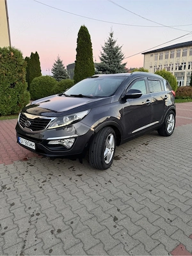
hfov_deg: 56.8
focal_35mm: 24
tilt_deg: -14.0
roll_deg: +0.5
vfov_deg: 71.6
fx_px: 177
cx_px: 96
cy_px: 128
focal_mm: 6.76
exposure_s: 1/58
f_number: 1.78
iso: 250
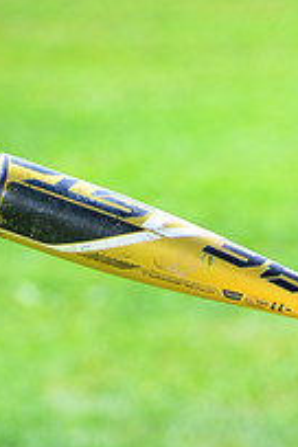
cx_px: 411
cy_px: 600
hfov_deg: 2.6
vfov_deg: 3.9
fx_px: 6531
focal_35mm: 526
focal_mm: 185
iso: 200
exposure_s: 1/200
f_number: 8
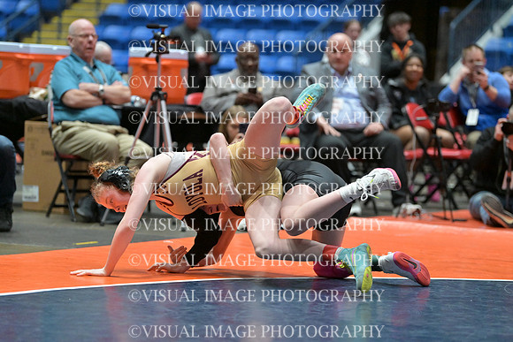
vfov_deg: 9.8
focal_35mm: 140
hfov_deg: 14.7
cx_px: 256
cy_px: 171
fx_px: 1995
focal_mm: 140
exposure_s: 1/800
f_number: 2.8
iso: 6400
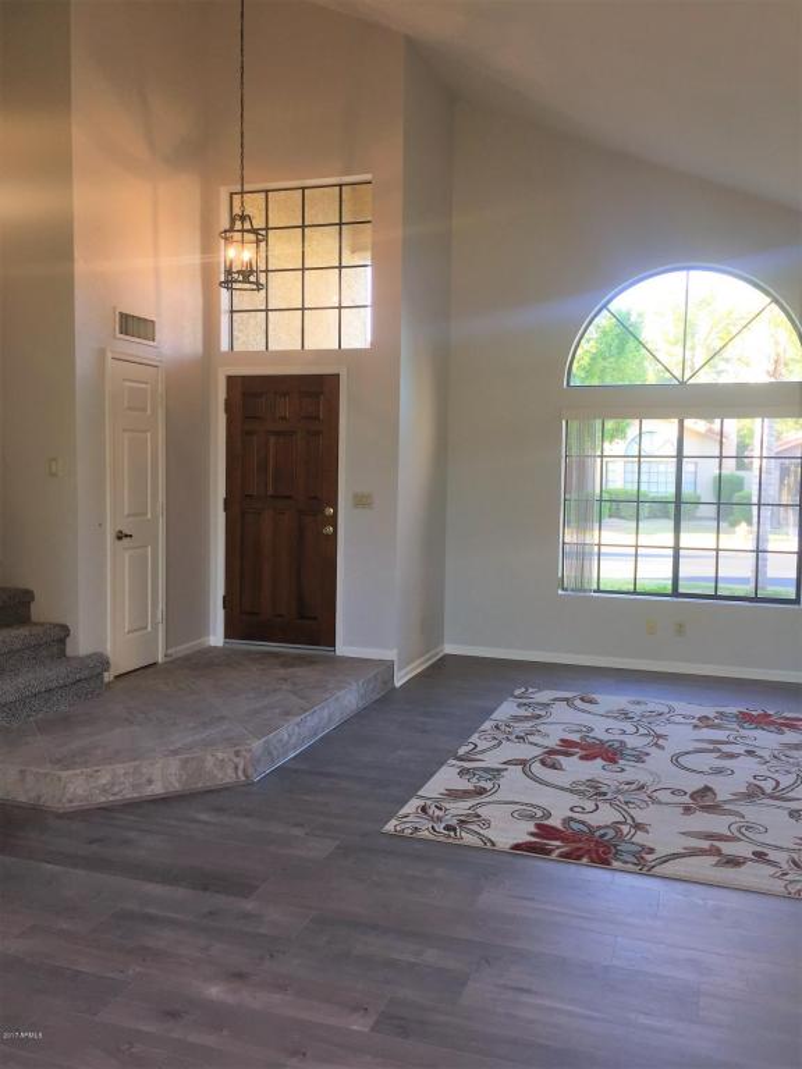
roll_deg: -0.7
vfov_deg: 61.7
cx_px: 401
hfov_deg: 48.2
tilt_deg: -3.6
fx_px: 896
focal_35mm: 29
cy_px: 534
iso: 32
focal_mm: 4.15
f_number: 2.2
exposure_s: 1/53
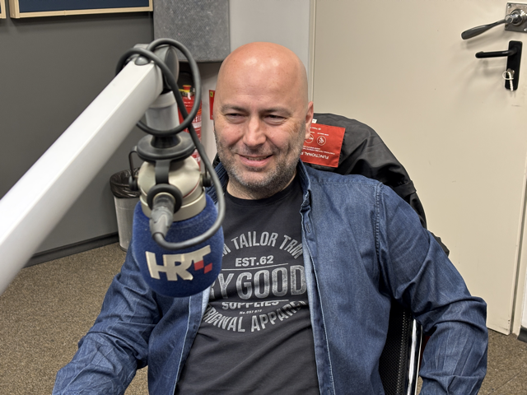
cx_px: 264
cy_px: 198
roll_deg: +0.1
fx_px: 792
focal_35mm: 52
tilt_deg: -17.3
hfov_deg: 36.8
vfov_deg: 28.0
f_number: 1.6
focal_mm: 5.96
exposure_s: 1/59
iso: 125
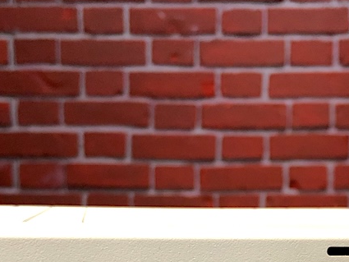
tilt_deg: -6.5
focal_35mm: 79
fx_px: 797
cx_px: 227
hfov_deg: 24.6
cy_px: 298
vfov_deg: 17.9
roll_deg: +0.2
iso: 100
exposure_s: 1/13
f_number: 1.8
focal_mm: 3.99
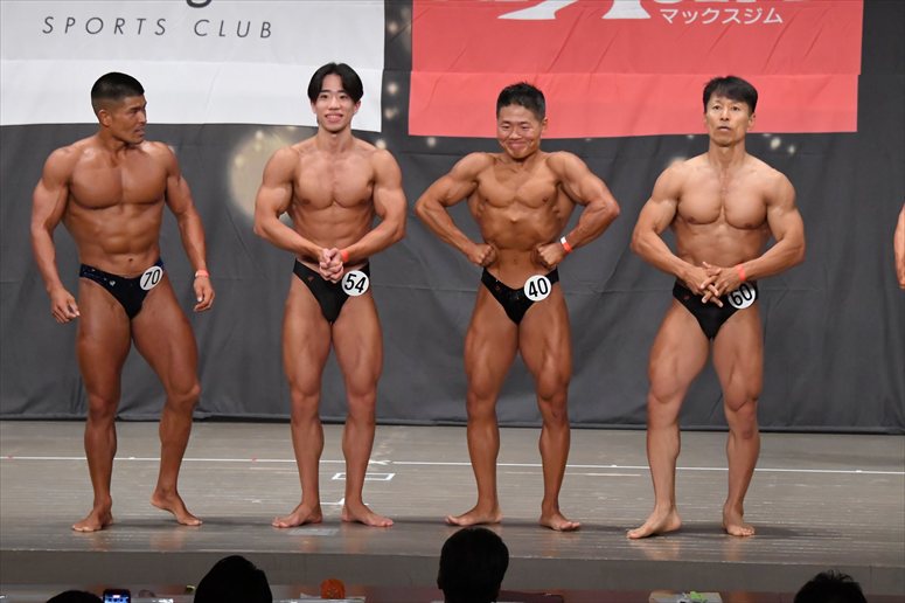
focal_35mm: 174
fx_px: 4372
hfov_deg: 11.8
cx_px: 452
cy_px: 302
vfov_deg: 7.9
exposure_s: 1/400
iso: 6400
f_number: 5.6
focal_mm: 116
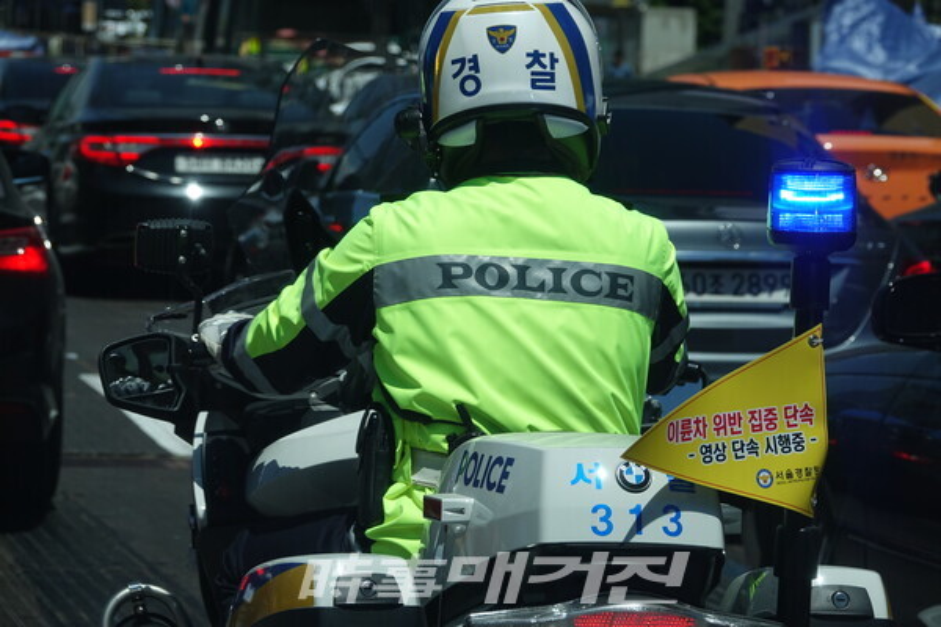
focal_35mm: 144
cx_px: 470
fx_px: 3764
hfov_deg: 14.3
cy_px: 314
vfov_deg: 9.5
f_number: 4
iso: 100
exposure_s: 1/500
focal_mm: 52.82
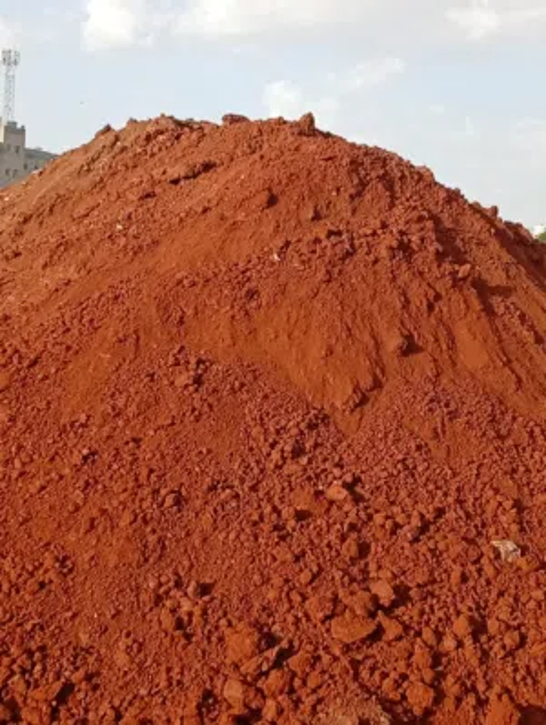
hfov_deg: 21.7
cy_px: 362
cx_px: 273
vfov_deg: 28.5
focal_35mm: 68
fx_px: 1426
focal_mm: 3.98
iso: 52
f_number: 1.8
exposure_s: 1/248
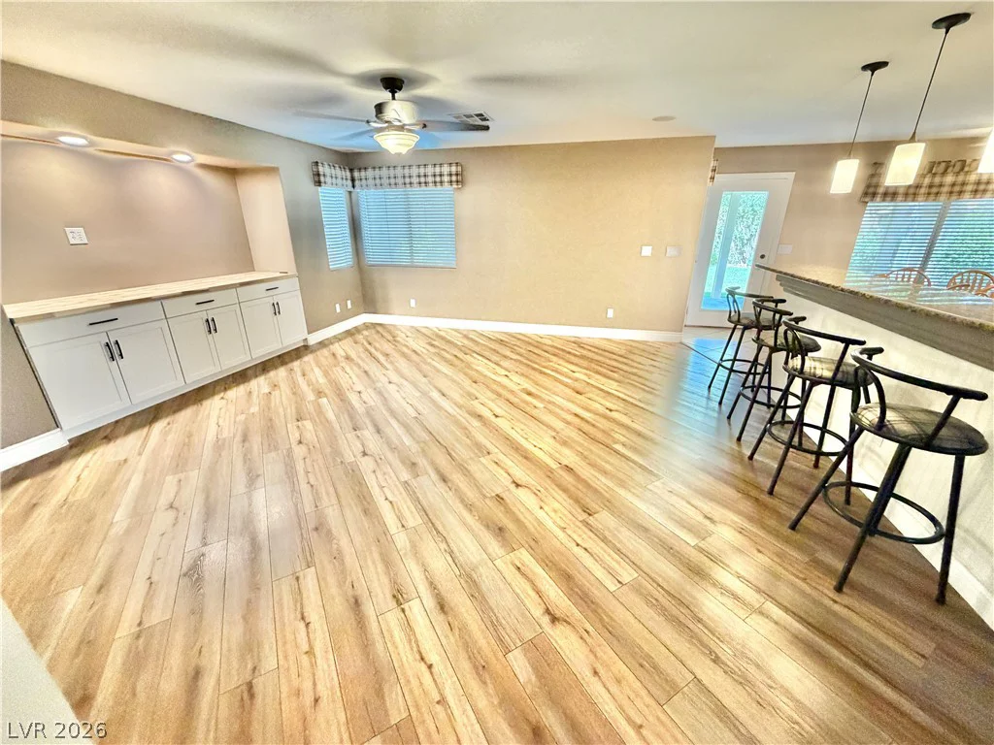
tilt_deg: -20.8
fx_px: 402
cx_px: 497
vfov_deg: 85.7
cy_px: 372
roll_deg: +0.4
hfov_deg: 102.1
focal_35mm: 14
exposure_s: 1/60
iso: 400
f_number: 2.2
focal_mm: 2.22
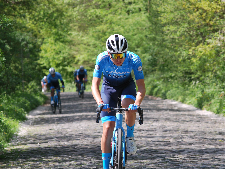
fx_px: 1616
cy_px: 92
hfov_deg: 8.0
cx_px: 129
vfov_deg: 6.0
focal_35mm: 249
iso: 100
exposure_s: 1/125
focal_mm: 135
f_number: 8
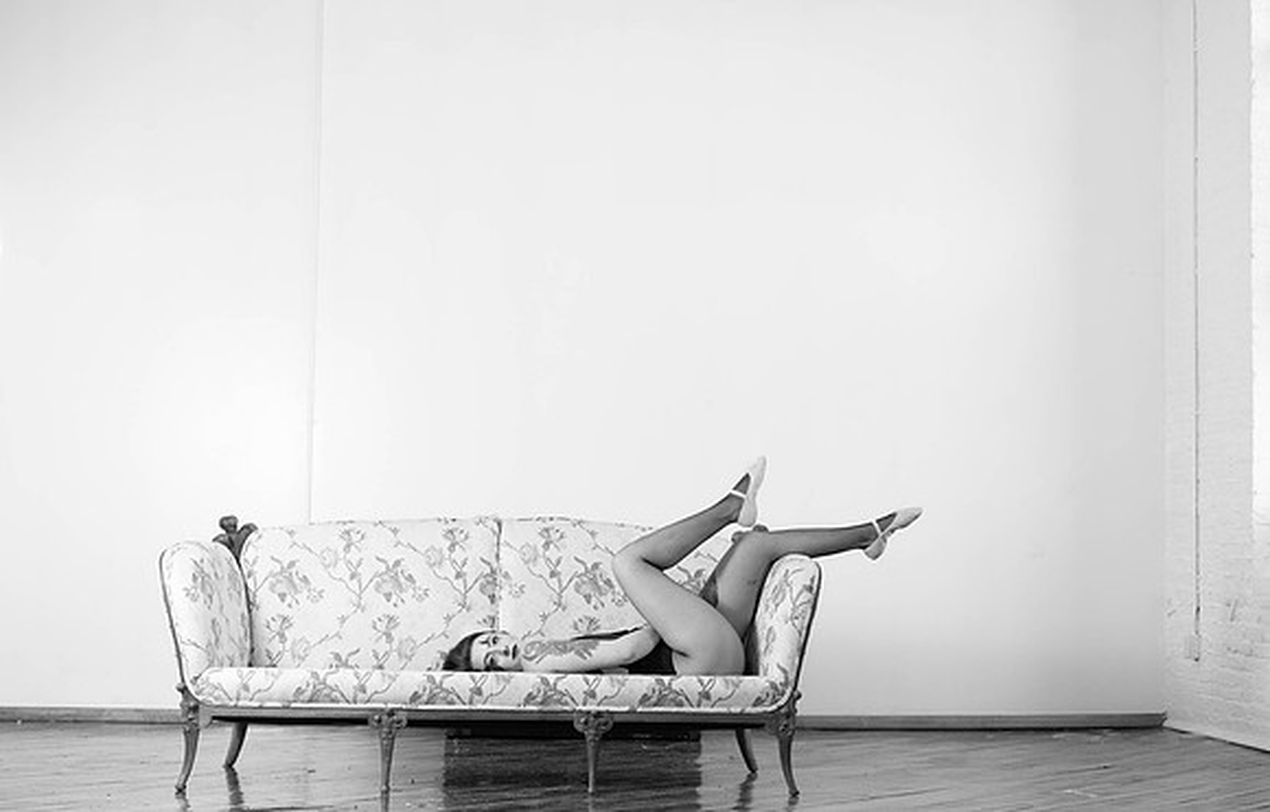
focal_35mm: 54
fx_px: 1874
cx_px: 633
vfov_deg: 24.4
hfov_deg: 37.4
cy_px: 464
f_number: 5.6
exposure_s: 1/110
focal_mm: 63
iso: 500
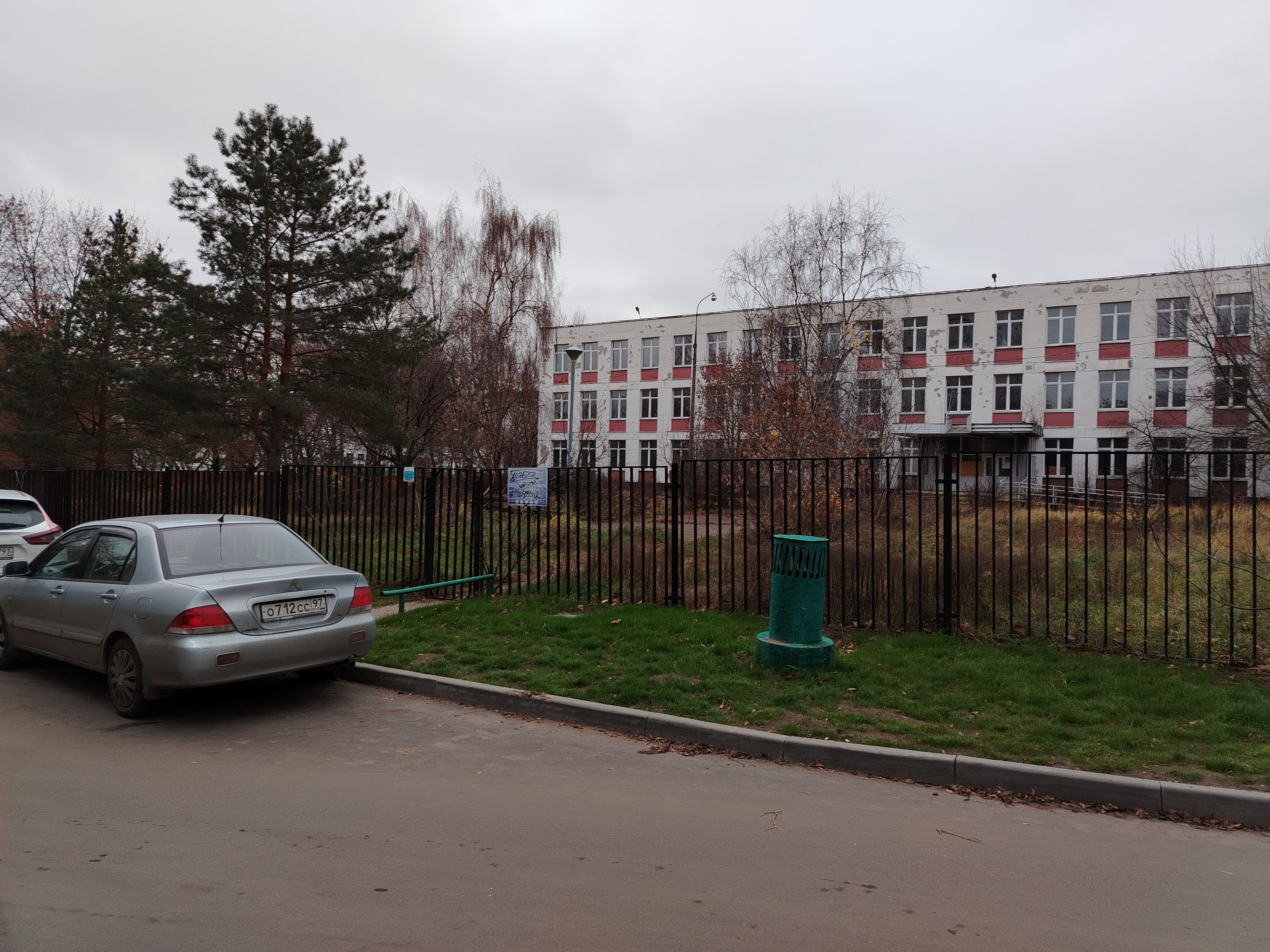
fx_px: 881
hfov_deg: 71.6
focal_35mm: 24
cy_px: 476
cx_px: 635
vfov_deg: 56.8
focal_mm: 5.25
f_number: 1.75
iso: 250
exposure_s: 1/100
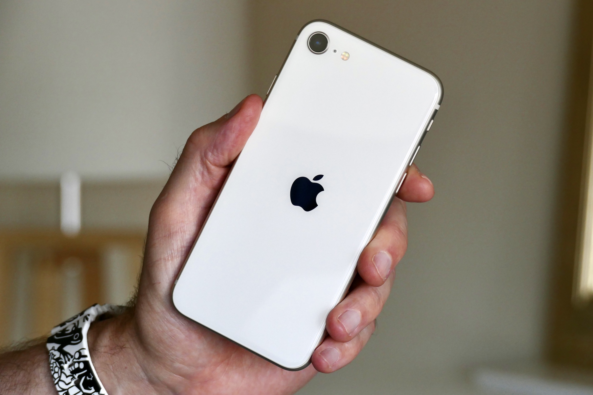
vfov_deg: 8.4
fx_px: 2701
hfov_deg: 12.5
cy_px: 198
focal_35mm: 164
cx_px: 296
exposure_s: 1/100
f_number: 4
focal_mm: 59.97
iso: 400
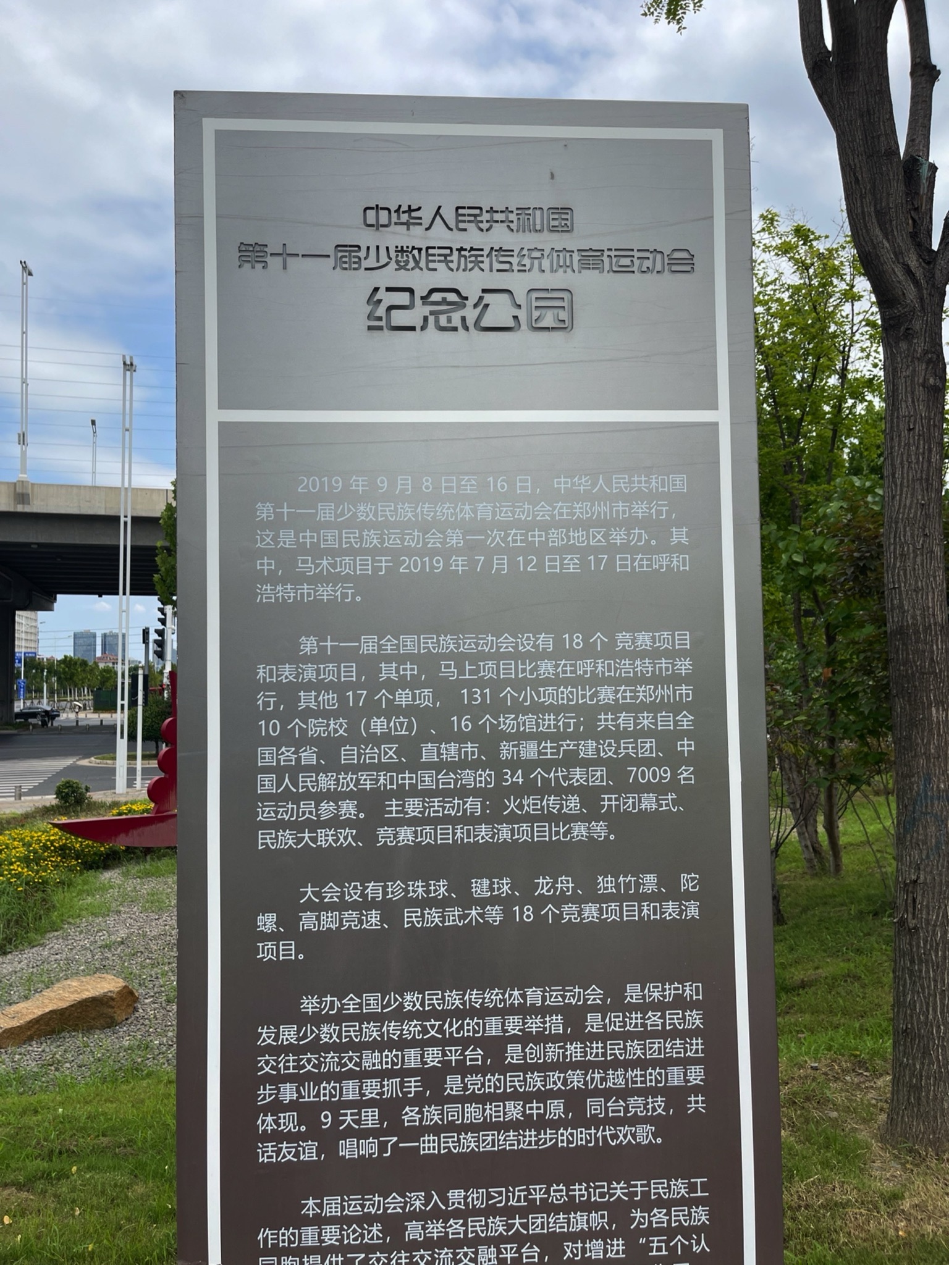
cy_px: 632
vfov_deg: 69.4
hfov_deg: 54.9
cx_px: 474
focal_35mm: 25
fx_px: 914
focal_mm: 5.1
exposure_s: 1/3165
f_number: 1.6
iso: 32
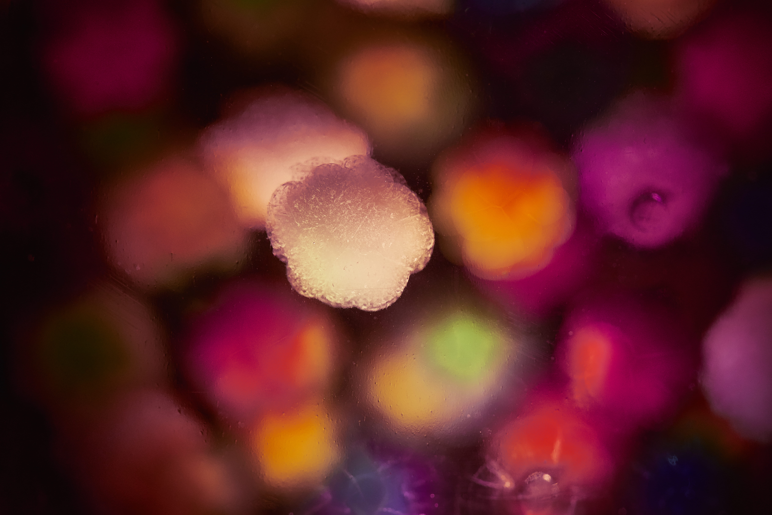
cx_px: 386
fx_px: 2252
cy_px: 258
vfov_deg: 13.0
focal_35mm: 105
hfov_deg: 19.5
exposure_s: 1/100
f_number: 18
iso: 1000
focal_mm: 105
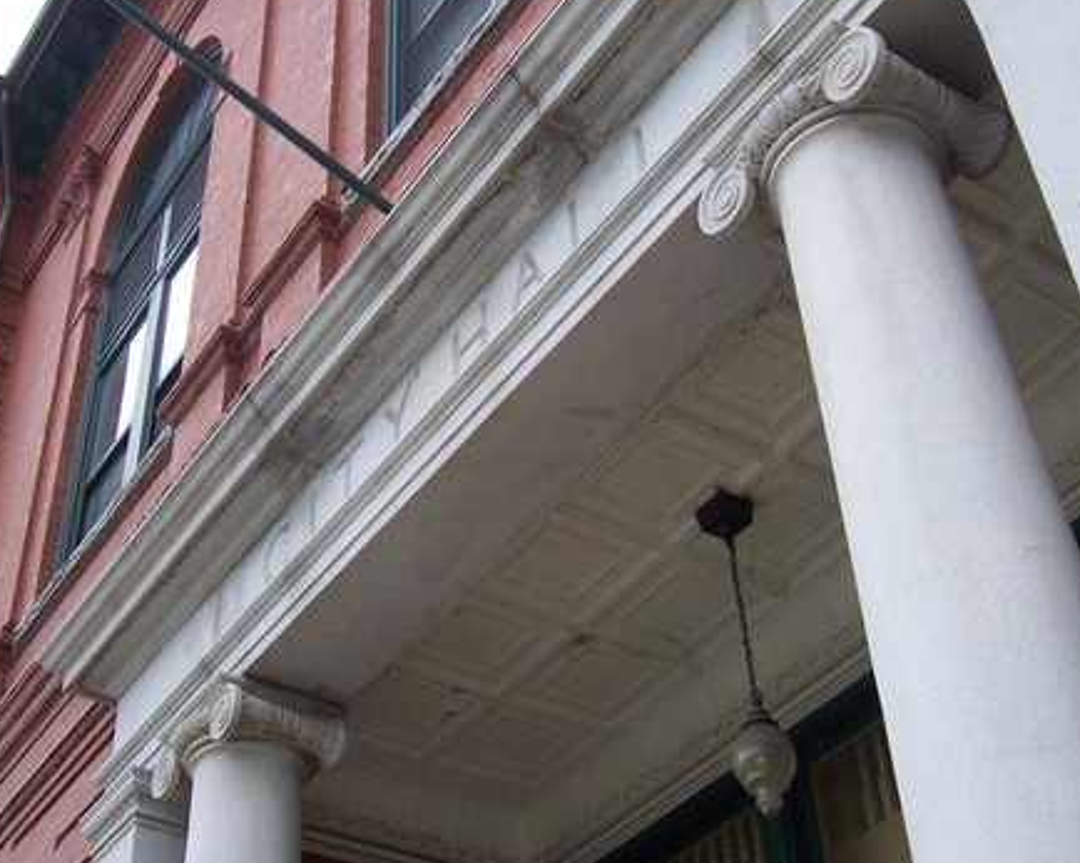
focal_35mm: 52
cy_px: 293
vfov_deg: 28.9
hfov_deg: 36.0
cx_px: 519
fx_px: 1662
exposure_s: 1/400
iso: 80
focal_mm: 5.6
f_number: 2.7
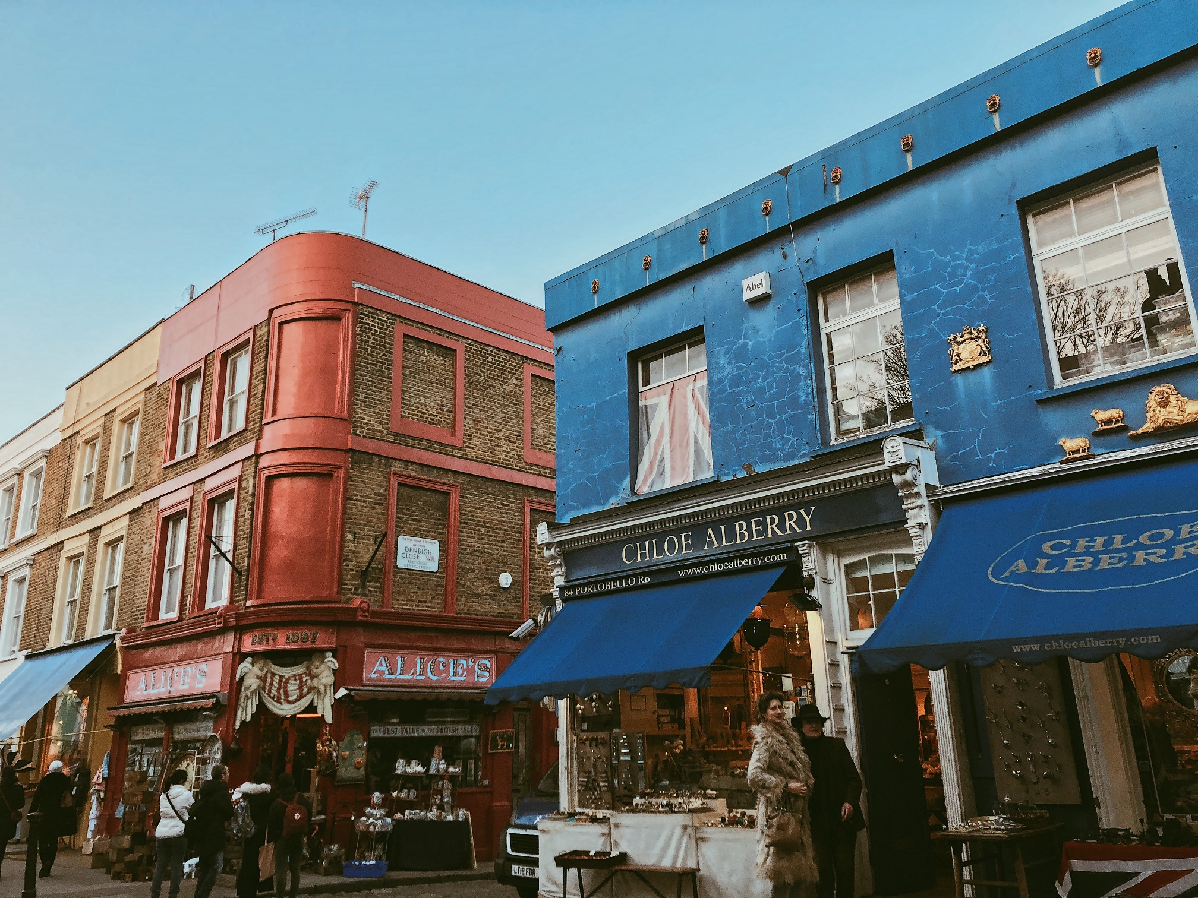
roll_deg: +2.8
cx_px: 599
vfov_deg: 49.7
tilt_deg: +17.7
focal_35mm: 28
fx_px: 969
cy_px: 449
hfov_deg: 63.4
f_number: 1.8
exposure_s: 1/216
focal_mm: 4
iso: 20
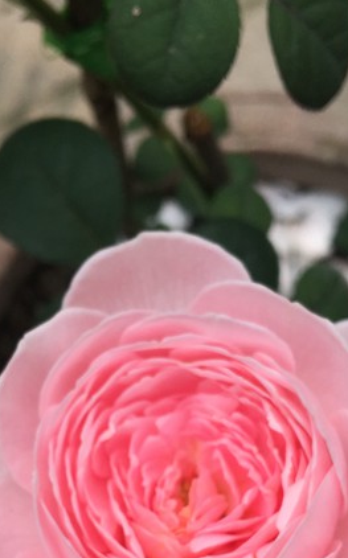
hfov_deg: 18.6
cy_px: 526
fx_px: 1064
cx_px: 153
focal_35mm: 70
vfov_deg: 28.0
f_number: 2.2
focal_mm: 4.15
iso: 25
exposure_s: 1/100
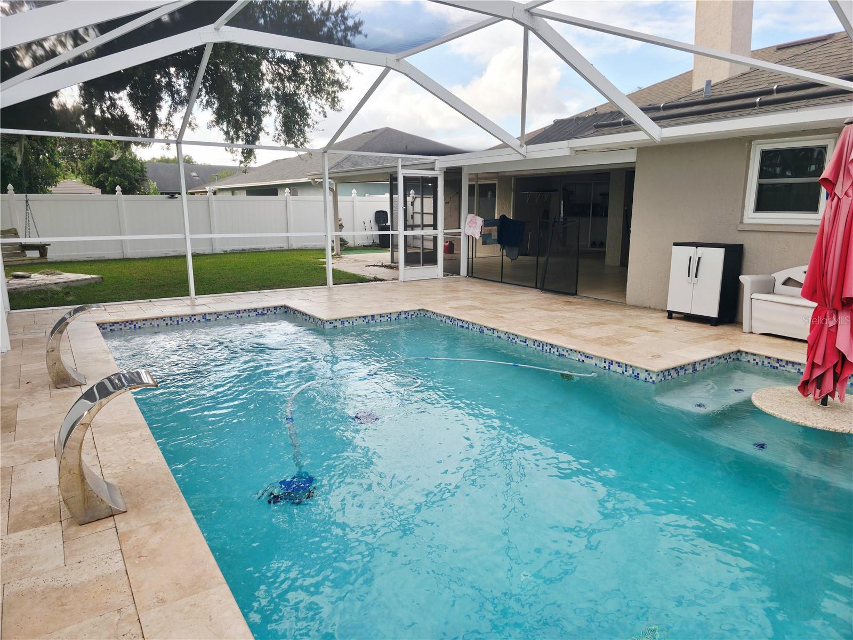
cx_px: 426
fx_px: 567
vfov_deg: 58.9
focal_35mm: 23
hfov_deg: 73.9
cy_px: 320
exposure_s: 1/876
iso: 12
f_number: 1.7
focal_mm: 6.3
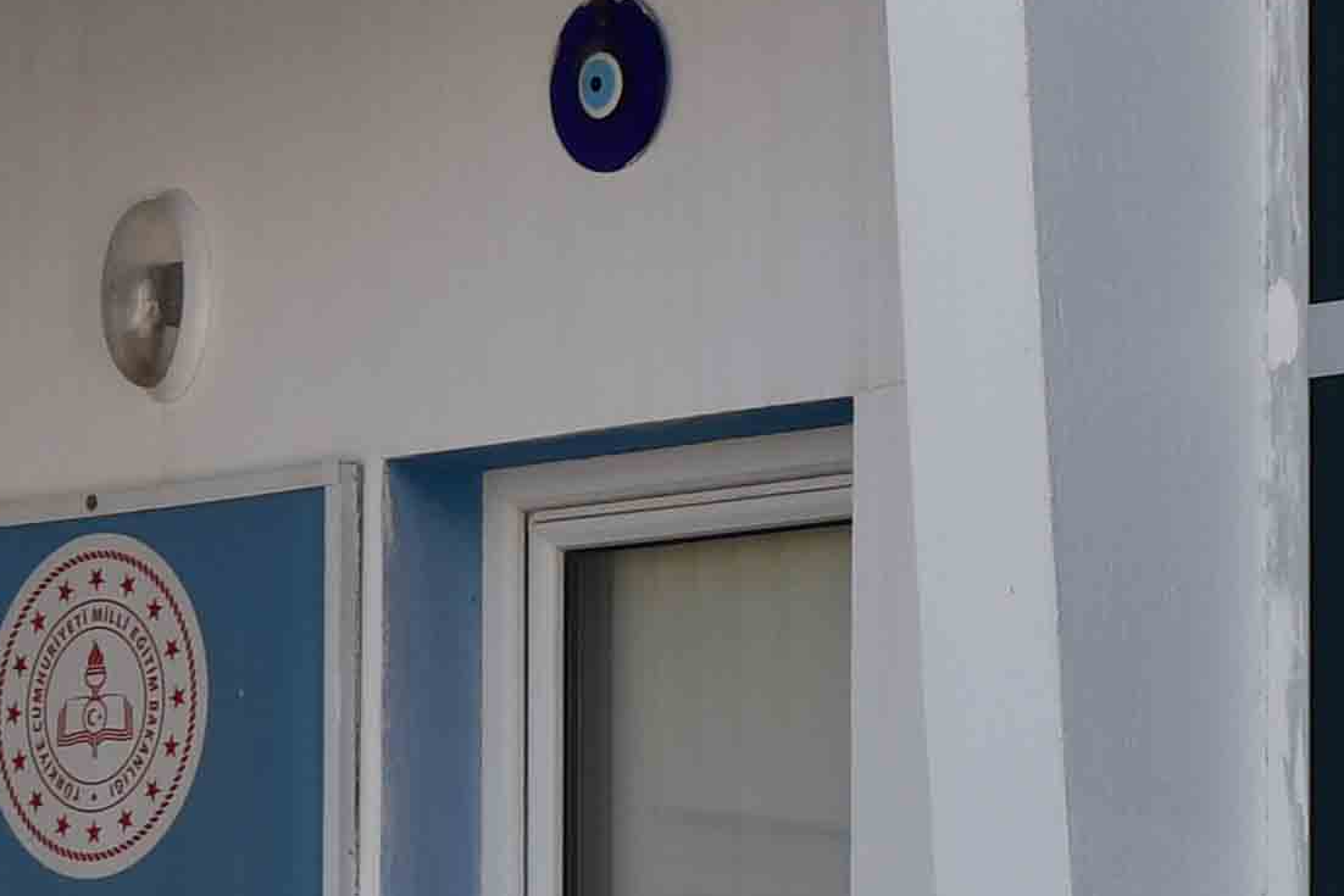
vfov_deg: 3.6
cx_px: -624
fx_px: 14150
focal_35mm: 379
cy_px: 942
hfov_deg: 5.4
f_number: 8
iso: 140
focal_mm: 50
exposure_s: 1/250
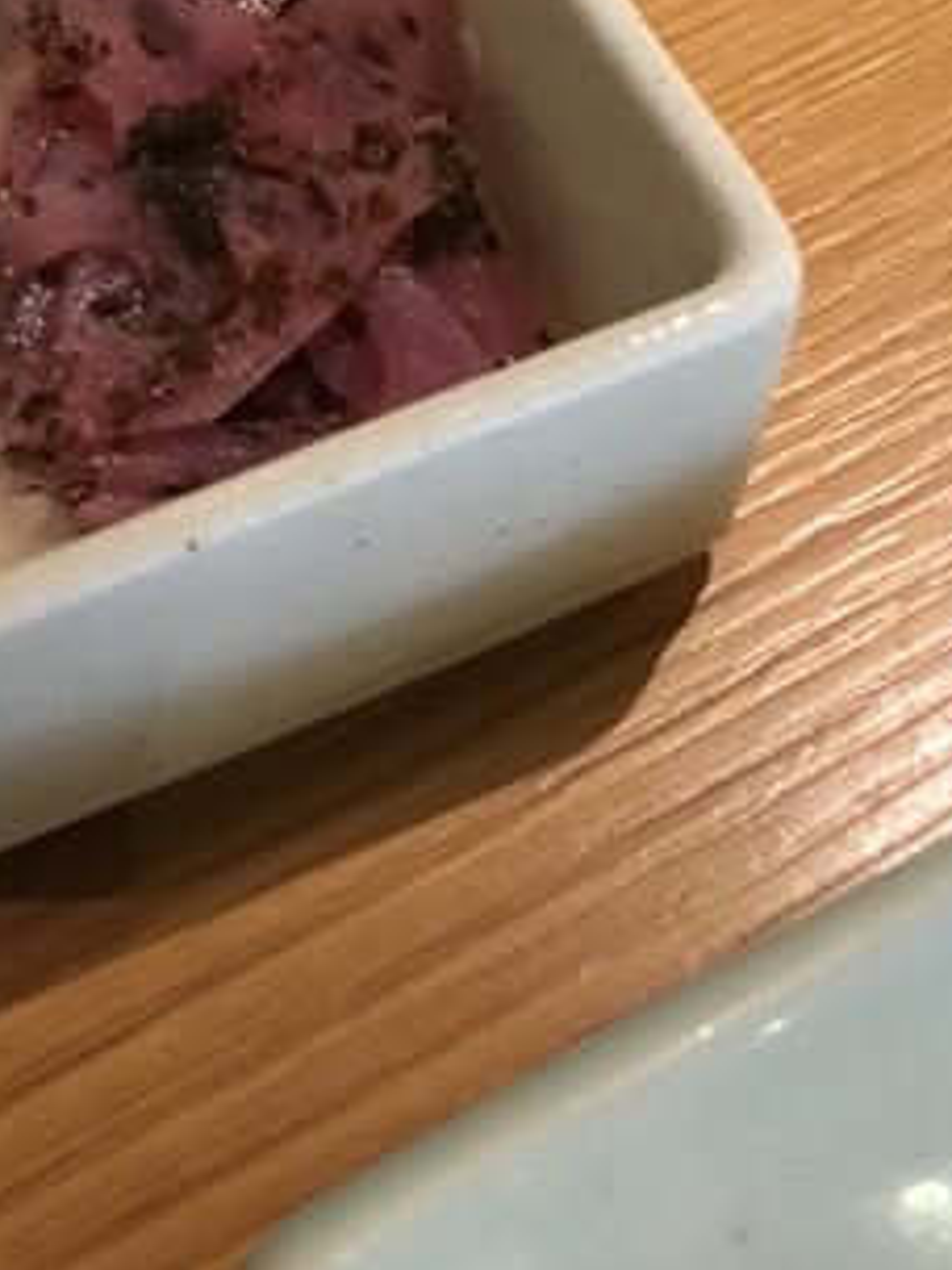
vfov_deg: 30.4
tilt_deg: -53.2
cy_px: 150
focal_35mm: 61
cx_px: 246
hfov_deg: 23.8
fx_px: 2237
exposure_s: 1/30
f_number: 2.2
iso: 200
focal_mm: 4.15
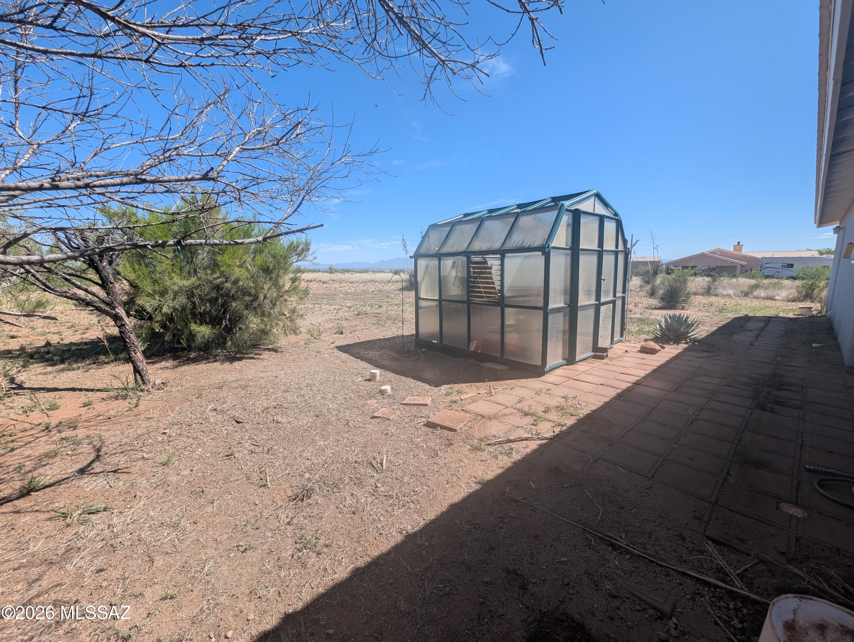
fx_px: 321
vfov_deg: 90.0
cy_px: 321
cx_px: 427
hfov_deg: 106.1
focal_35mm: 13
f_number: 2.2
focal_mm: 1.95
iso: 47
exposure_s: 1/1344
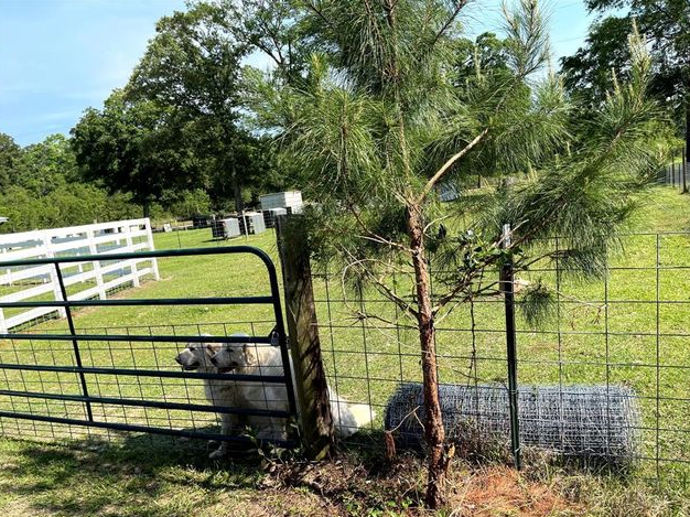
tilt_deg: -6.3
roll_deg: +0.1
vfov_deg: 51.3
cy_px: 267
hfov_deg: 65.3
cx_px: 353
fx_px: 538
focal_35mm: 27
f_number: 1.6
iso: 50
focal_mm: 5.1
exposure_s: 1/2288
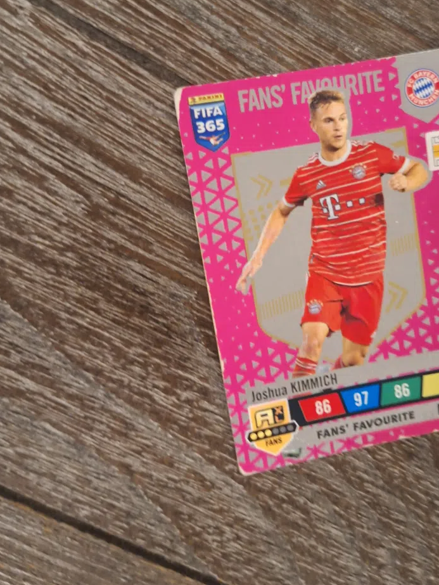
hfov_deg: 41.6
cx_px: 262
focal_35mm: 34
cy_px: 232
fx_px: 575
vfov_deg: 53.5
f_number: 1.8
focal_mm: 5.54
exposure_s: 1/20
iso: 500
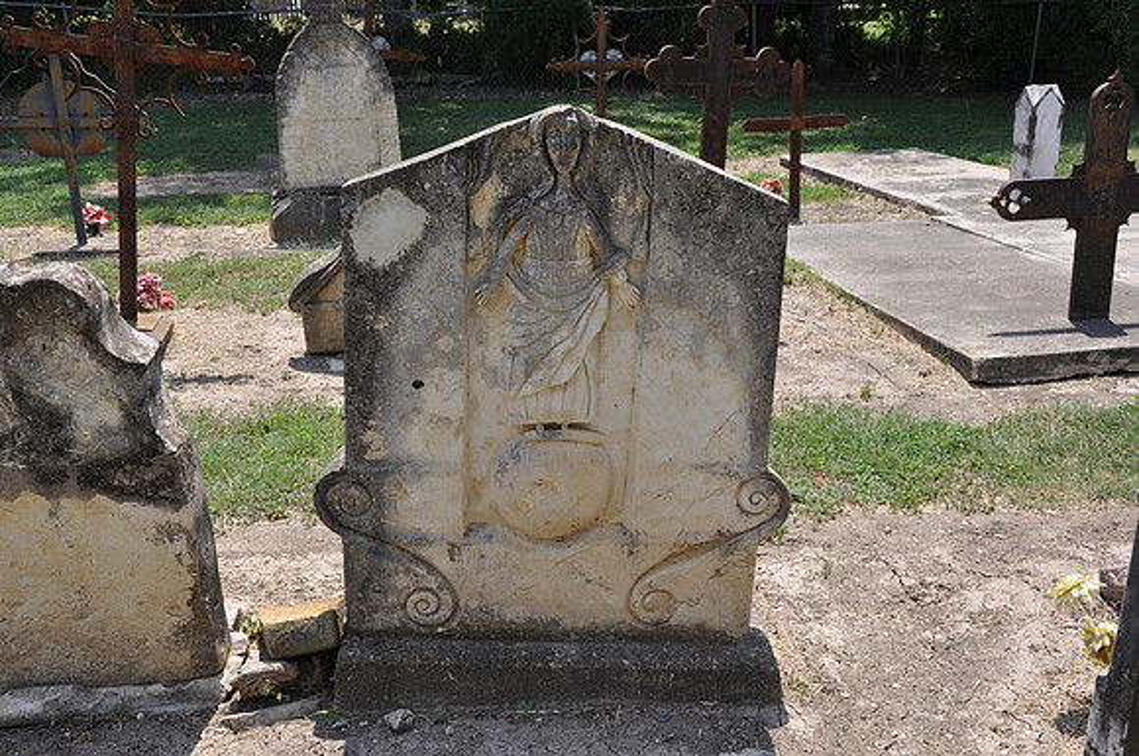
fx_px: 1185
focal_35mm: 38
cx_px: 570
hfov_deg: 51.3
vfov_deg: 35.4
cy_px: 378
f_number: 9
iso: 200
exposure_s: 1/80
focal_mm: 25
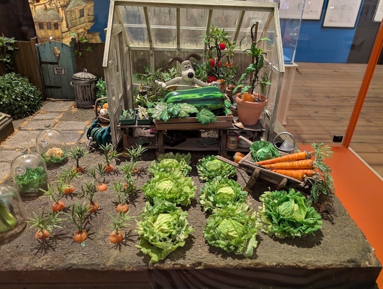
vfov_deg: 57.0
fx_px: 266
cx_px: 192
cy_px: 144
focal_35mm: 24
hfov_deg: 71.5
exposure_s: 1/24
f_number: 1.68
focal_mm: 6.9
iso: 103
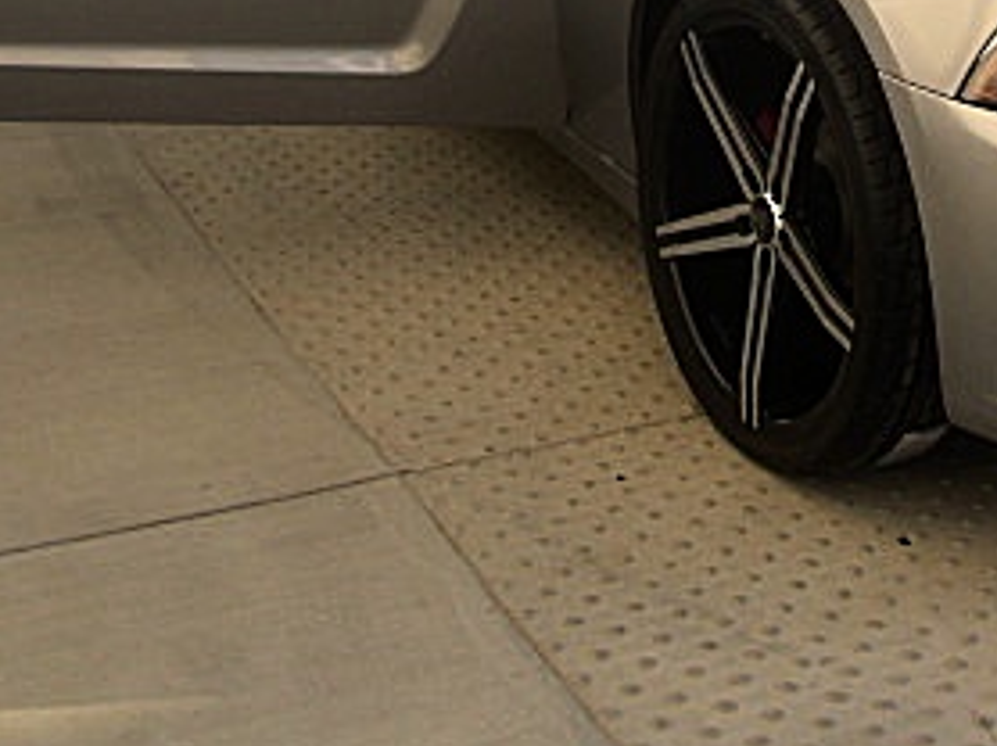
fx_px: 2388
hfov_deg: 23.1
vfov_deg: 17.1
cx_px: 854
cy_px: -93
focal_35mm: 83
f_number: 2.8
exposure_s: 1/250
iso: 50
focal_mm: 6.3
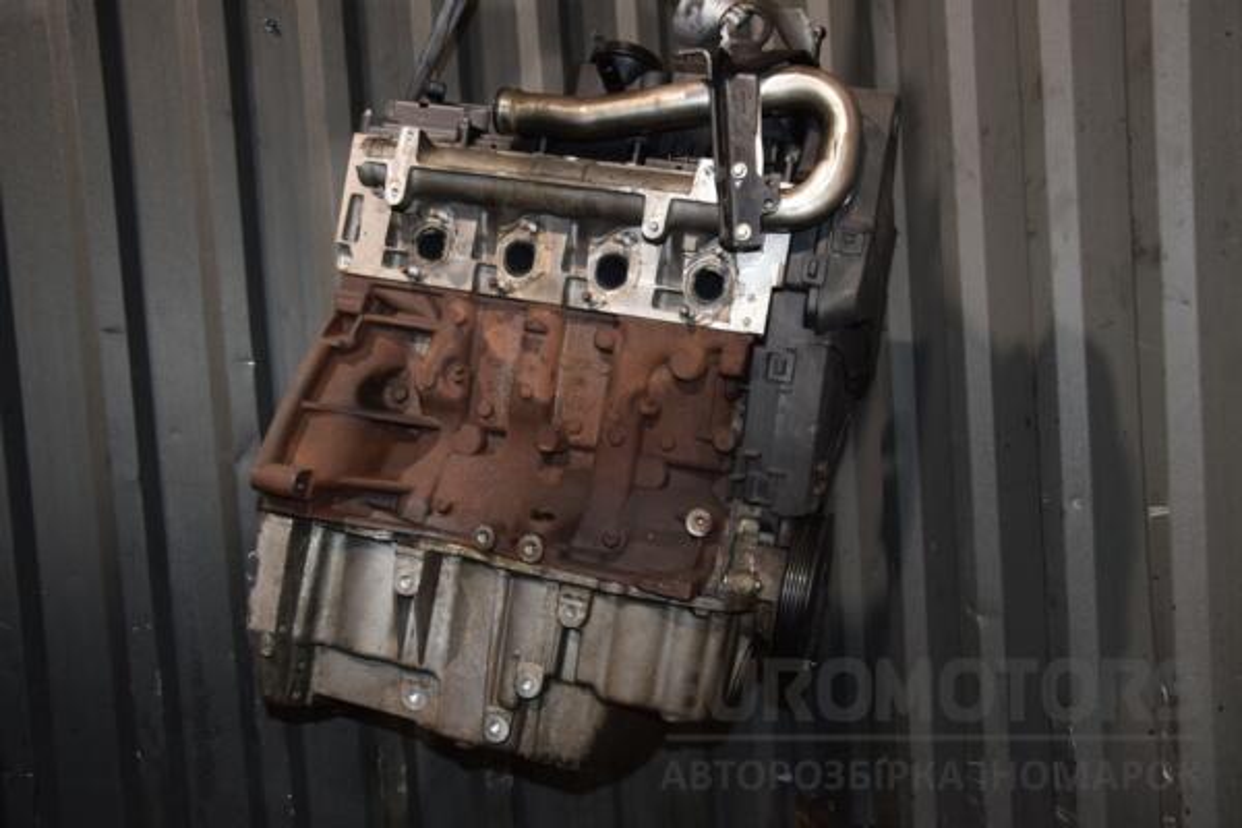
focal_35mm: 36
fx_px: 1242
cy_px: 414
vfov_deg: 36.9
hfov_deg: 53.1
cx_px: 621
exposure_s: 1/60
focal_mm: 24
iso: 800
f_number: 5
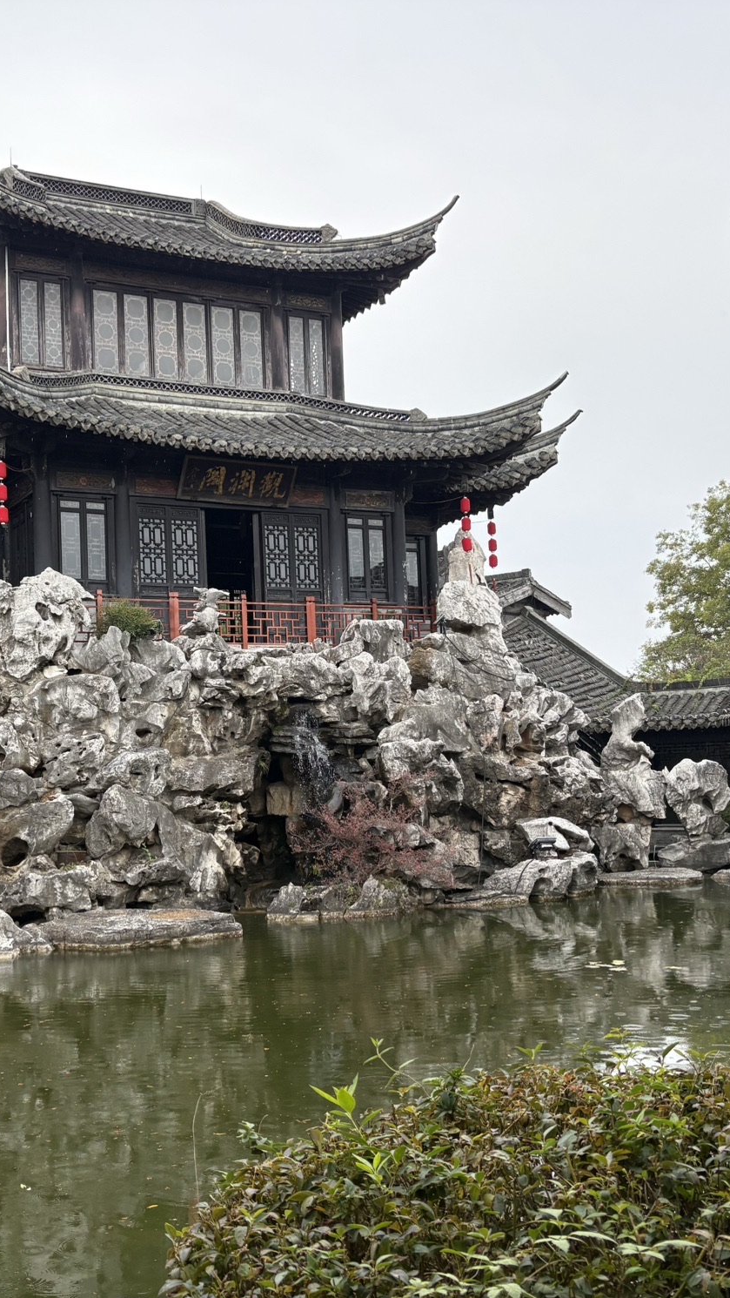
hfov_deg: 30.9
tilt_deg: +5.1
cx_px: 221
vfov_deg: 52.8
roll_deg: +2.8
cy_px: 649
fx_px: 1307
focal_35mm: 38
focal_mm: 5.96
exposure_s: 1/687
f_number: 1.6
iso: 50
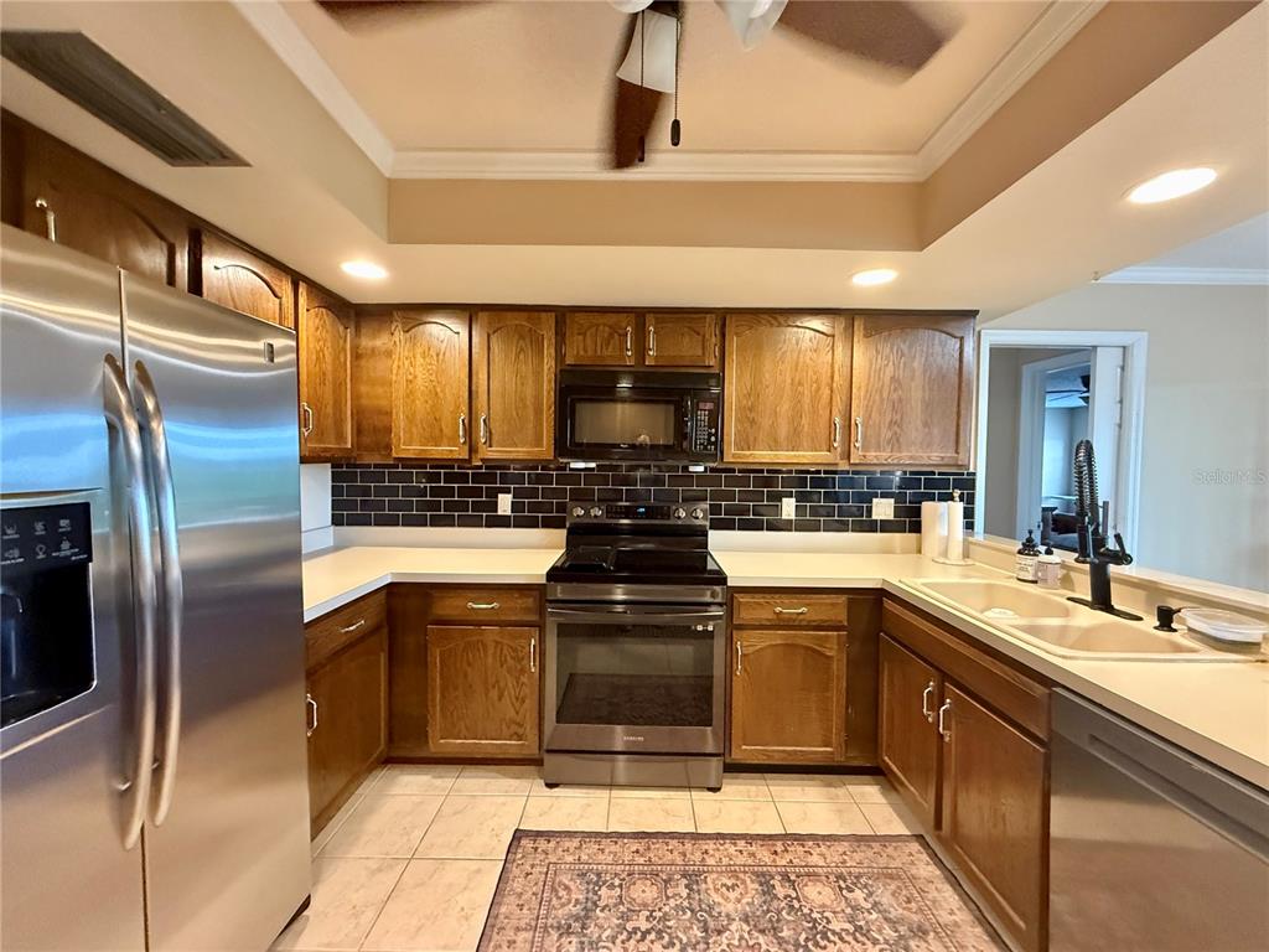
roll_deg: -0.4
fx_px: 513
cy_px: 476
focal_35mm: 14
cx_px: 634
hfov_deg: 102.1
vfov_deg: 85.7
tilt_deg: -1.4
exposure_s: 1/60
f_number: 2.2
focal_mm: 2.22
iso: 800
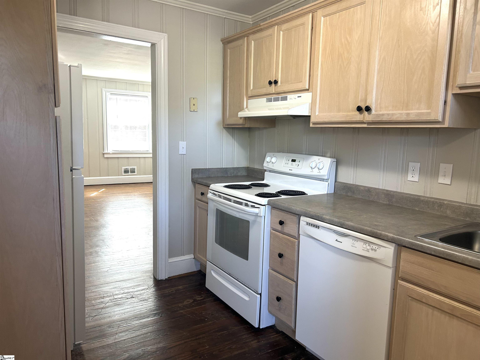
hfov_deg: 67.3
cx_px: 240
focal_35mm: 26
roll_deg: -0.6
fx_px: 361
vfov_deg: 53.1
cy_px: 180
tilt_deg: -8.0
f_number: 1.5
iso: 125
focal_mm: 5.7
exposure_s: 1/60
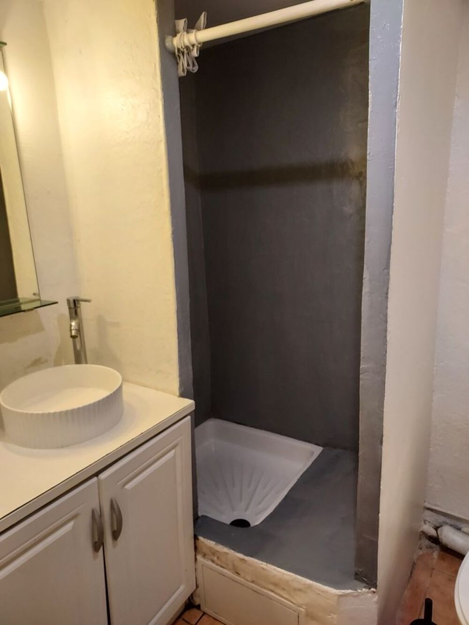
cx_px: 234
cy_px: 312
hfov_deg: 56.8
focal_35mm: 24
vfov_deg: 71.6
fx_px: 433
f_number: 1.8
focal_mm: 4.6
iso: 320
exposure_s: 1/40
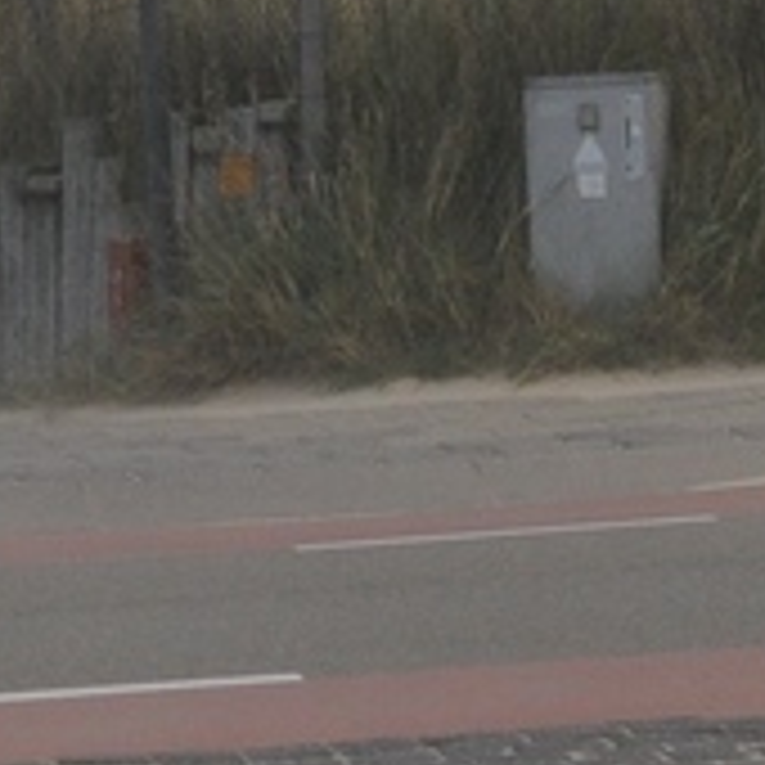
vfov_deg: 5.1
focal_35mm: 336
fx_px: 8401
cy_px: -860
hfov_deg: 5.2
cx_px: 68
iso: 400
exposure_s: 1/500
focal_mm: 32
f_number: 11
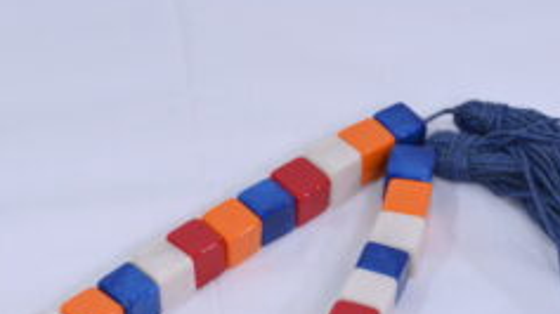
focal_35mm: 106
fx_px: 1573
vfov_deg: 11.1
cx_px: 272
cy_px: 440
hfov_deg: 20.2
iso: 640
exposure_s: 1/125
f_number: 8
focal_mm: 40
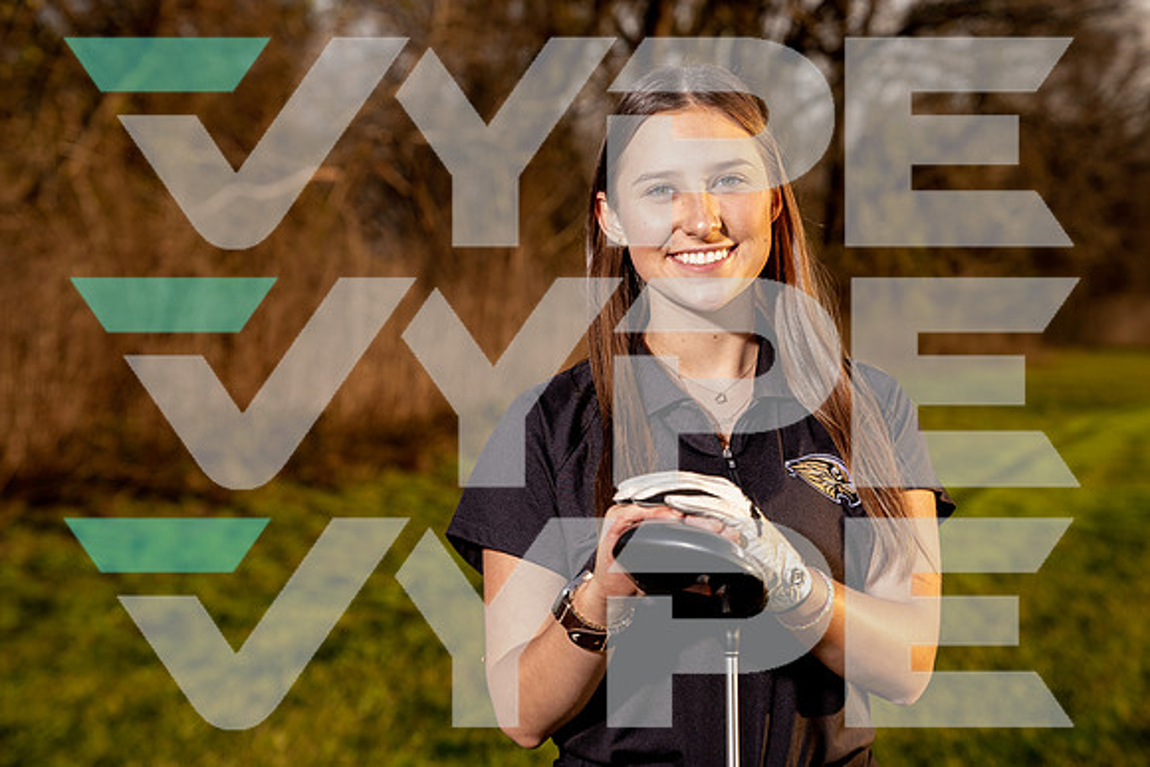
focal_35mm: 59
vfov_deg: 23.0
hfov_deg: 33.9
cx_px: 575
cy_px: 384
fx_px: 1885
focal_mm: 59
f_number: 4
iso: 100
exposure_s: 1/250
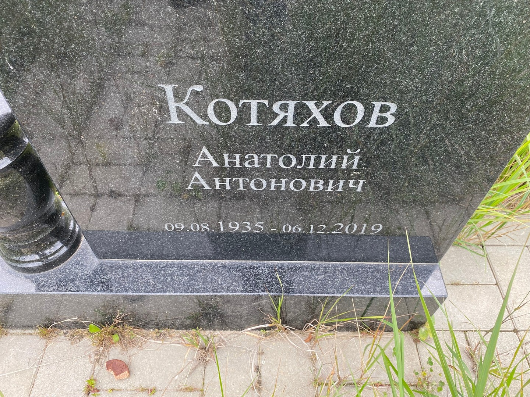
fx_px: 398
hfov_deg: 67.3
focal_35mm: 26
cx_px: 265
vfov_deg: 53.1
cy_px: 198
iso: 32
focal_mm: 4.25
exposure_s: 1/121
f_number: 1.8
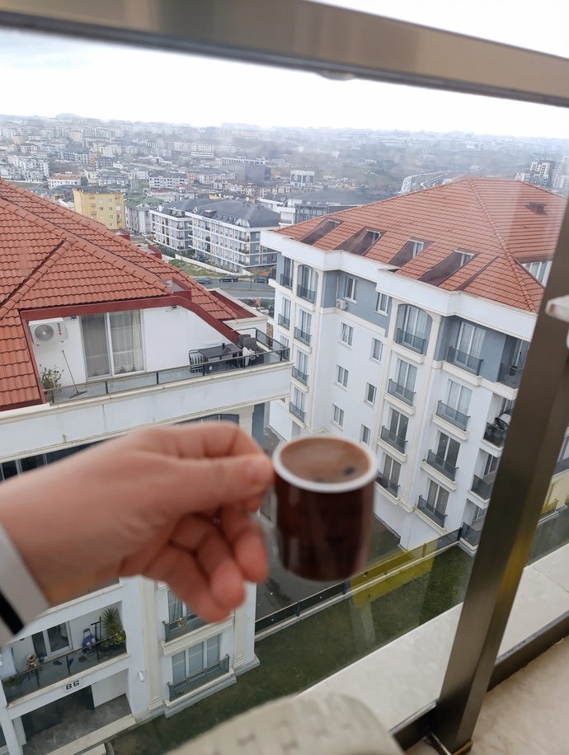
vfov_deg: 73.8
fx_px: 503
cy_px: 378
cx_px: 284
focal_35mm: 23
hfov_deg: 59.0
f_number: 1.6
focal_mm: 6.14
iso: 500
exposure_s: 1/100
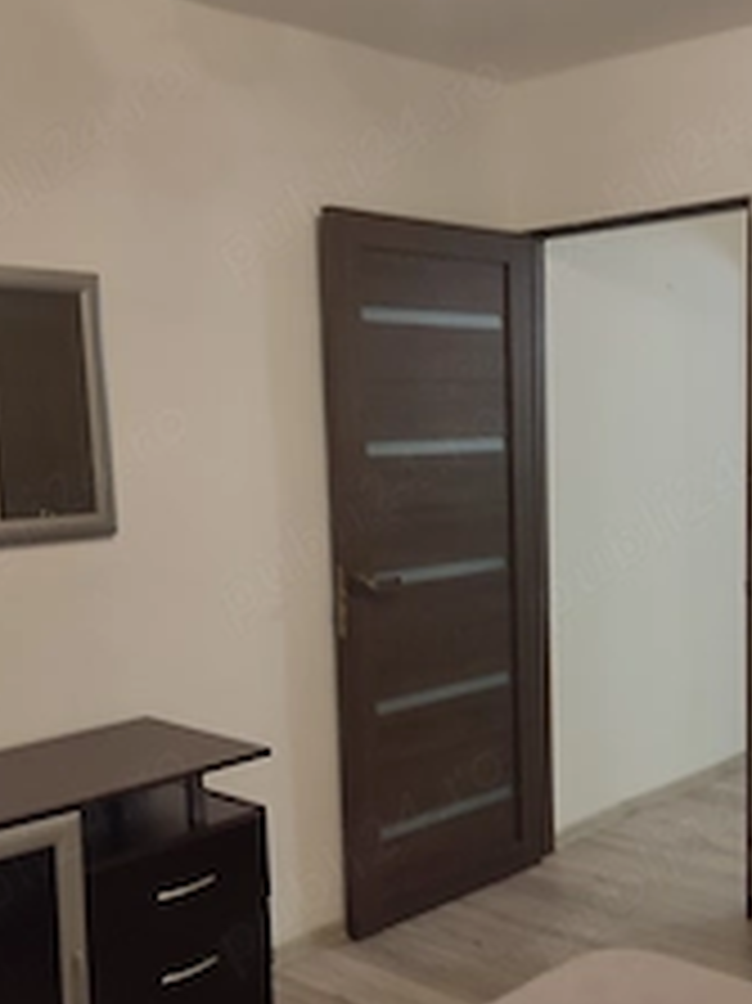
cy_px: 585
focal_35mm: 43
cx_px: 518
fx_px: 1247
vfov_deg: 43.7
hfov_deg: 33.2
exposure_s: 1/33
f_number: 1.89
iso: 222
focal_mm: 5.89
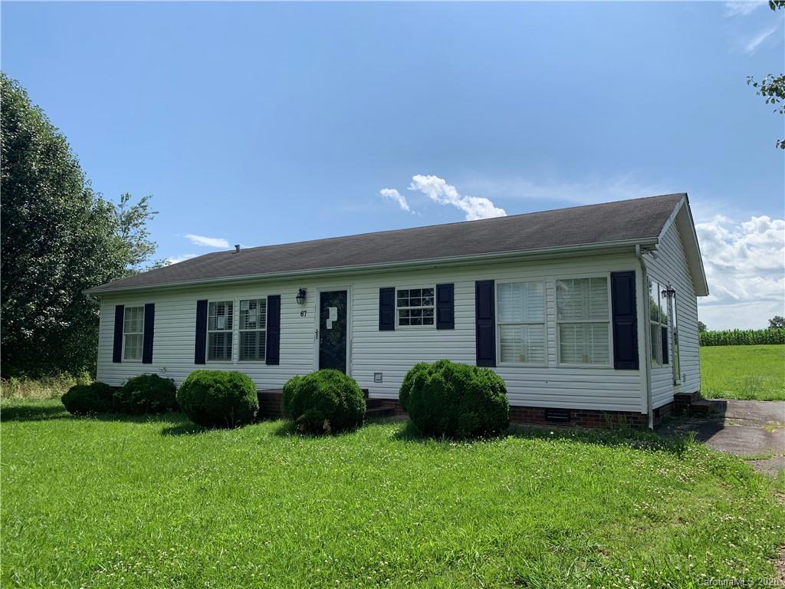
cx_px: 392
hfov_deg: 67.3
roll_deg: +0.7
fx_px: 590
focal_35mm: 26
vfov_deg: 53.1
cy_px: 294
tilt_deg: +1.7
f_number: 1.8
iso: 25
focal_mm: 4.25
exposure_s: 1/2755
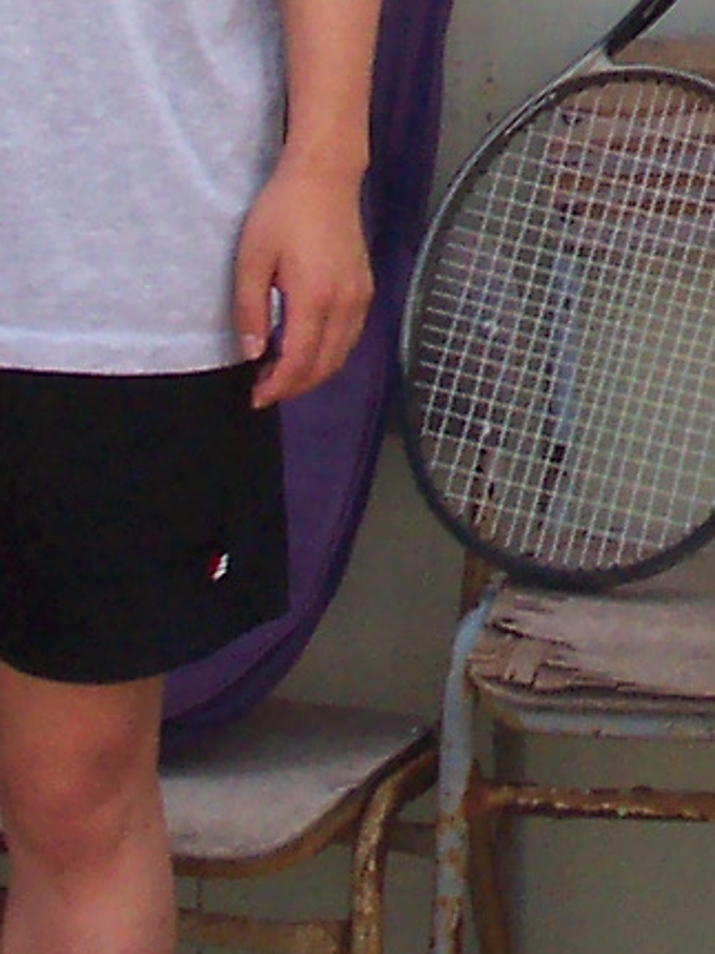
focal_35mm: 191
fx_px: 5263
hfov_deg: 7.6
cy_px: -385
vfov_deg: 10.1
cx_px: 1038
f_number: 9.5
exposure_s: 1/60
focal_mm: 7.5
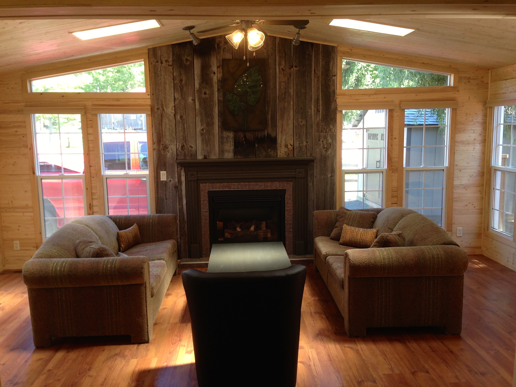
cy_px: 194
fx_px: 492
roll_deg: -0.6
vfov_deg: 42.9
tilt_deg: -6.7
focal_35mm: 33
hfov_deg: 55.4
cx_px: 258
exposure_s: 1/60
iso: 64
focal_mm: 4.12
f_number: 2.4
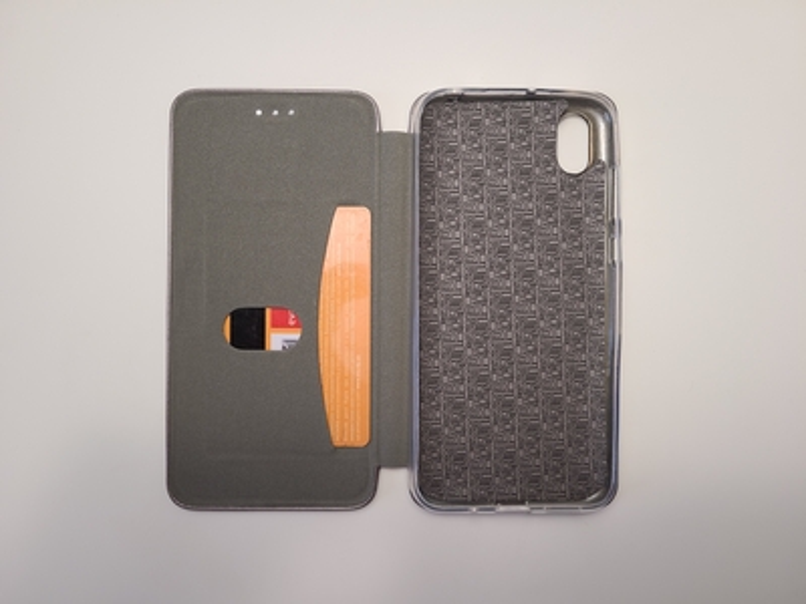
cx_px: 403
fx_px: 605
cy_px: 302
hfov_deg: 67.3
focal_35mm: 26
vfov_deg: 53.1
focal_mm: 5.4
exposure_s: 1/100
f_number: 1.8
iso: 80
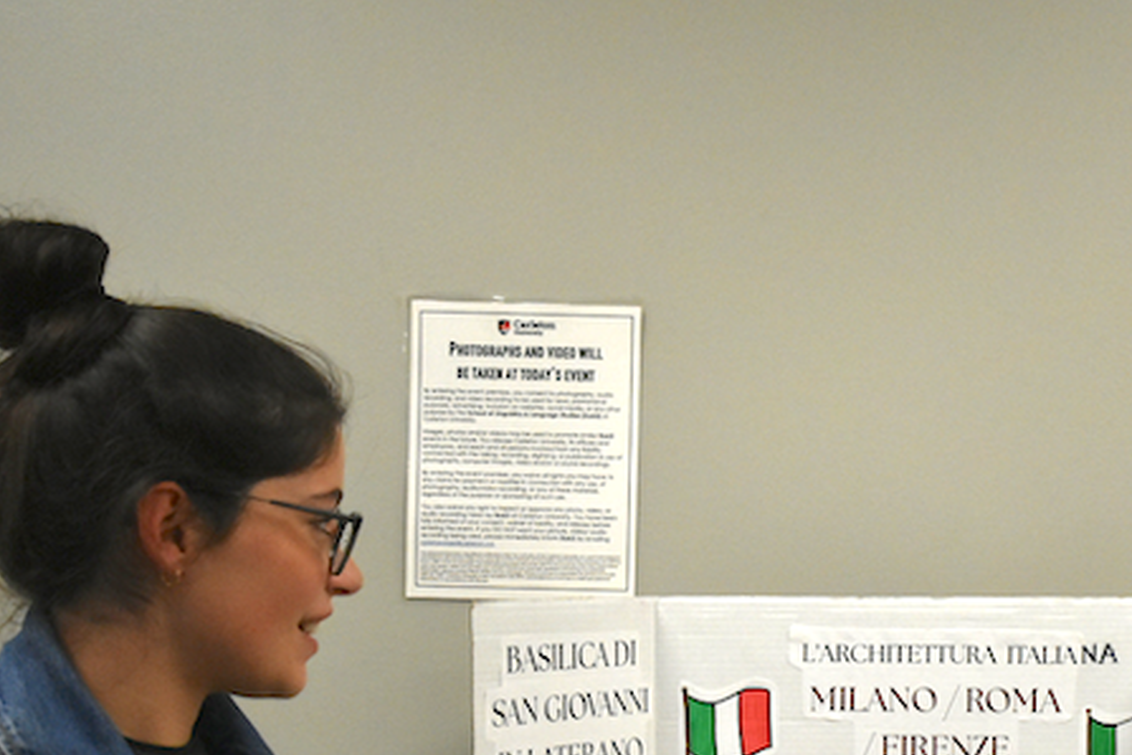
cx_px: 856
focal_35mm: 67
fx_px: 2107
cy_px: 623
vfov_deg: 20.1
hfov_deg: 29.6
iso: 2200
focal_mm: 26
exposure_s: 1/500
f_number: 4
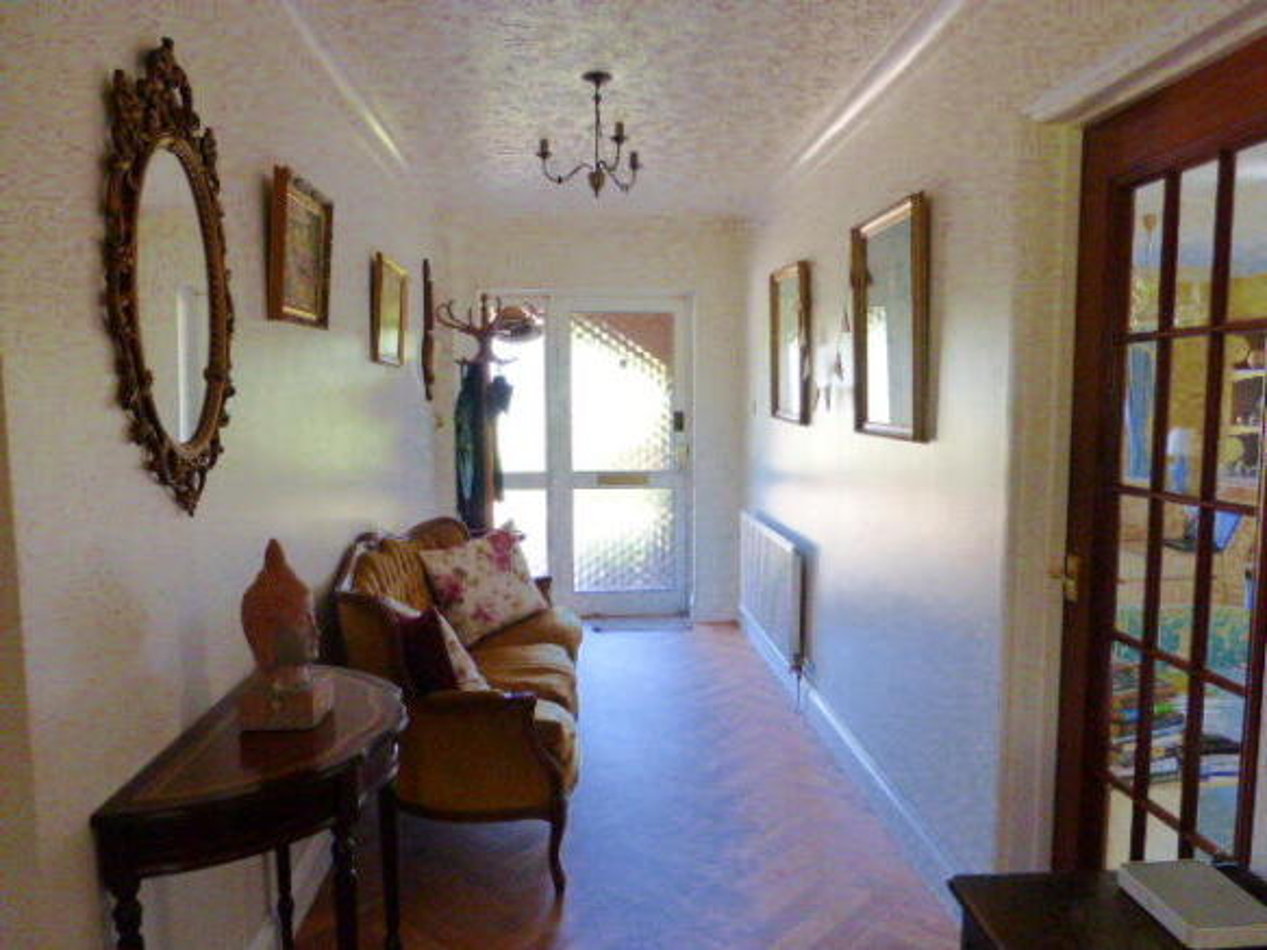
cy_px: 475
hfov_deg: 69.4
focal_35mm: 25
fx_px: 915
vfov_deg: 54.9
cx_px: 634
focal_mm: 4.3
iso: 250
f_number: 3.3
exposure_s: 1/60
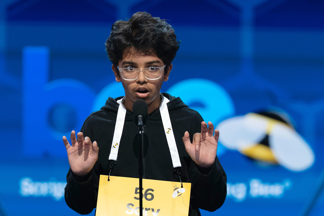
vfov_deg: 6.9
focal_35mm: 200
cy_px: 108
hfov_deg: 10.3
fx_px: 1799
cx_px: 162
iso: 2000
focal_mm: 200
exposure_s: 1/400
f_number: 3.5
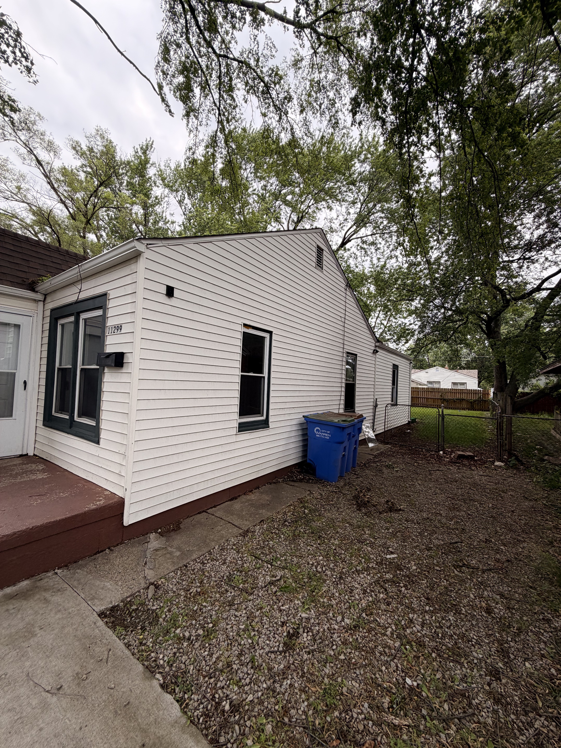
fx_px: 303
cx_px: 280
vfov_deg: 102.1
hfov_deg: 85.7
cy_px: 374
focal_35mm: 14
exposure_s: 1/260
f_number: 2.2
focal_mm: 2.22
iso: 50
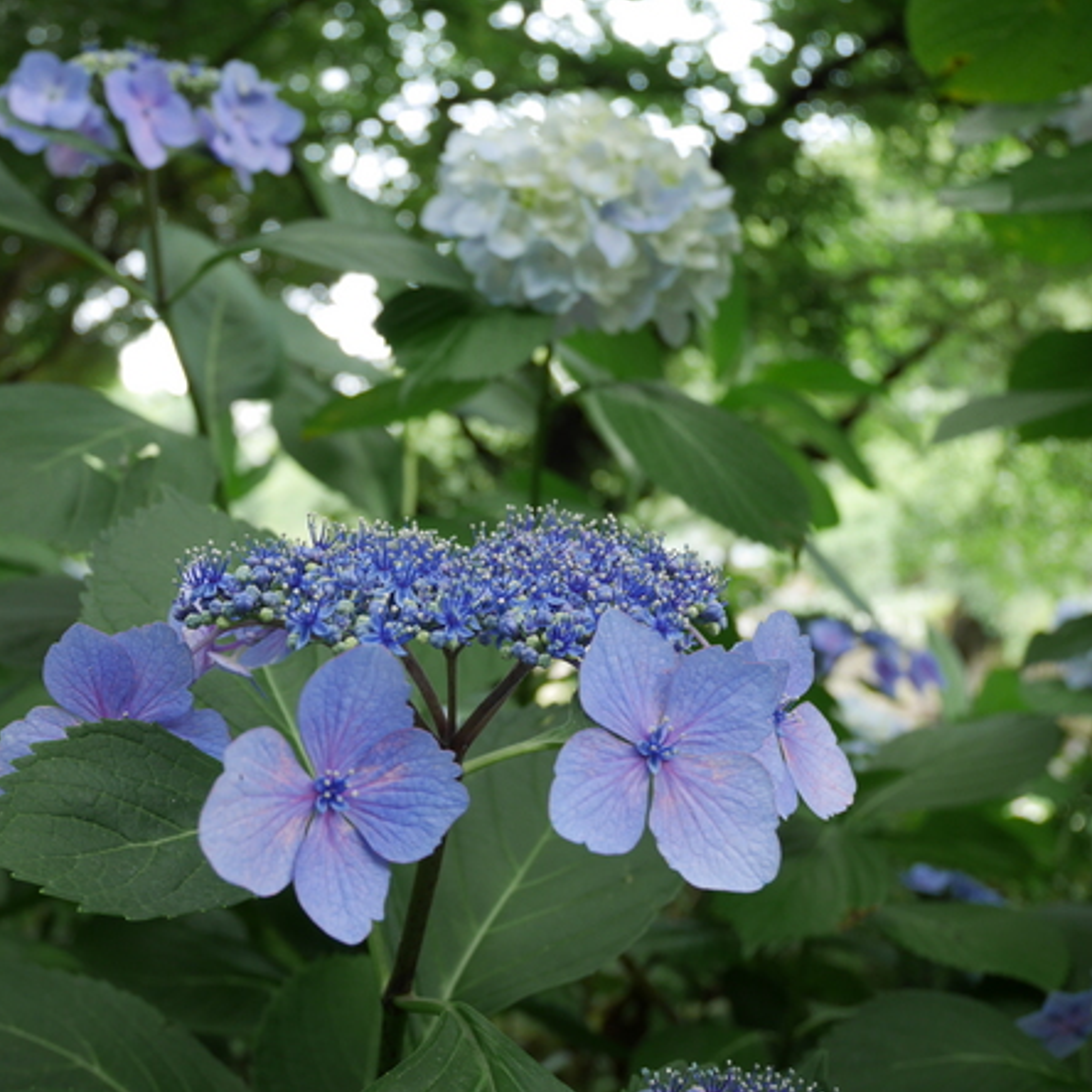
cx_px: 413
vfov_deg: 39.2
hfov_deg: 38.9
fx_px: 1535
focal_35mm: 43
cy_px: 552
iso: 250
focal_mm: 18
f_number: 4.2
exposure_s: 1/60
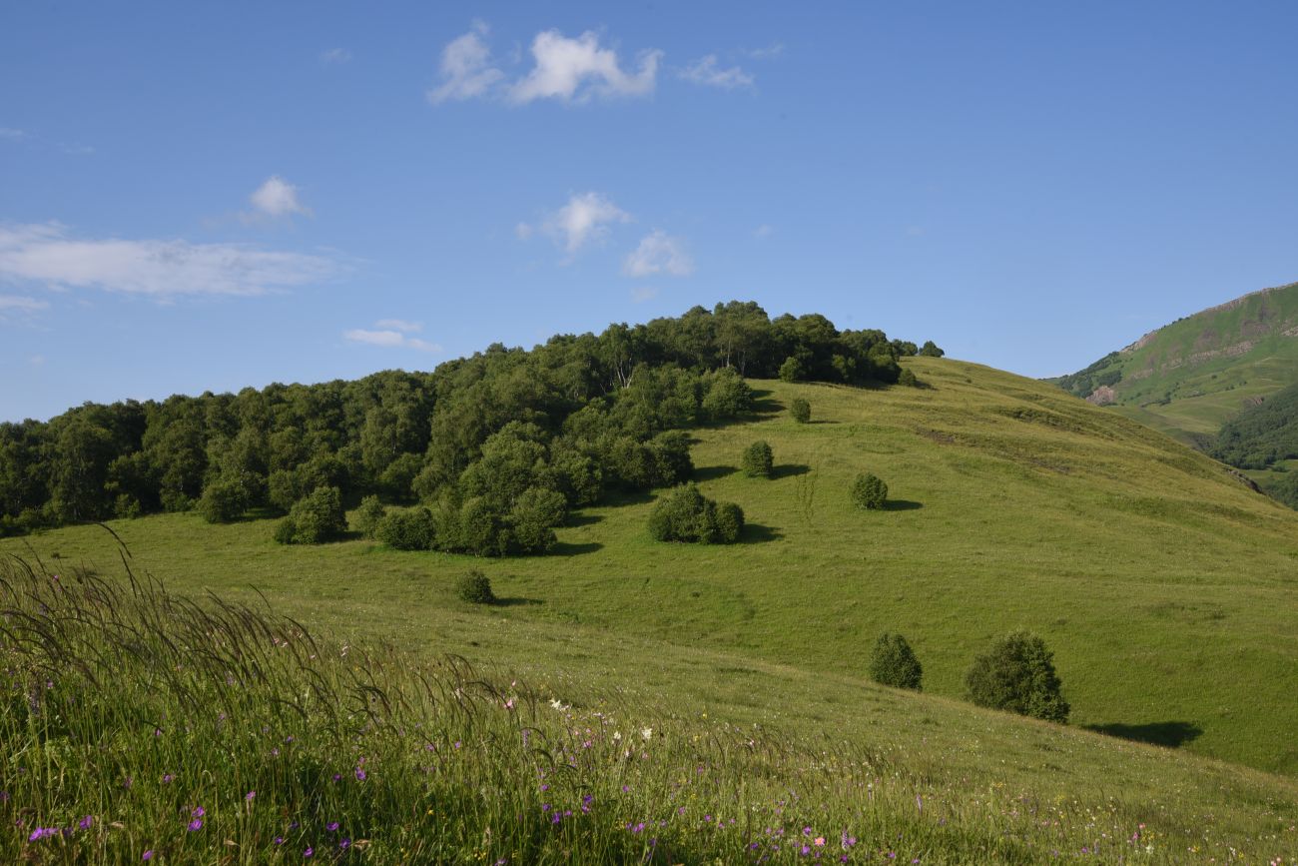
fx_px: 1442
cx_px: 649
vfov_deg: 33.4
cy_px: 433
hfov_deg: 48.5
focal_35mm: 40
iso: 125
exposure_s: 1/125
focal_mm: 40
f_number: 13
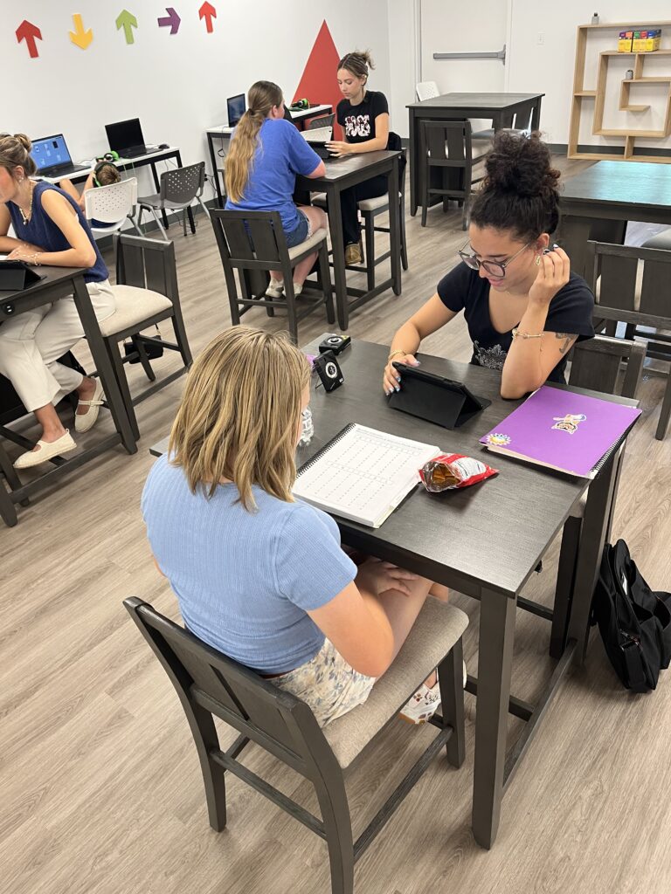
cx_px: 336
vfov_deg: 67.3
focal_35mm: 26
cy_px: 447
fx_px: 672
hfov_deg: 53.1
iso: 100
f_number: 1.6
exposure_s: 1/60
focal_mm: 5.1
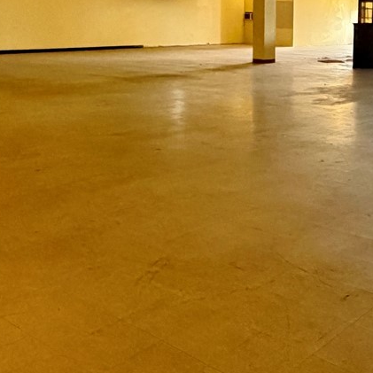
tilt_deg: -4.4
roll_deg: -0.5
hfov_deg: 33.2
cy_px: 60
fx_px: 573
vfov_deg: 34.6
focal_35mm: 47
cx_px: 369
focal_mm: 2.22
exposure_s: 1/60
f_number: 2.2
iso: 1000
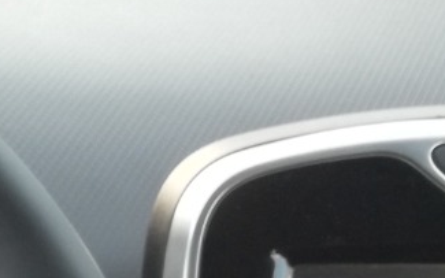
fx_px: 1540
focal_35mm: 127
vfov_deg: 9.5
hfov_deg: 13.8
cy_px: 601
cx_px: -456
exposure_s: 1/50
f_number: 2
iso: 64
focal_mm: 3.79
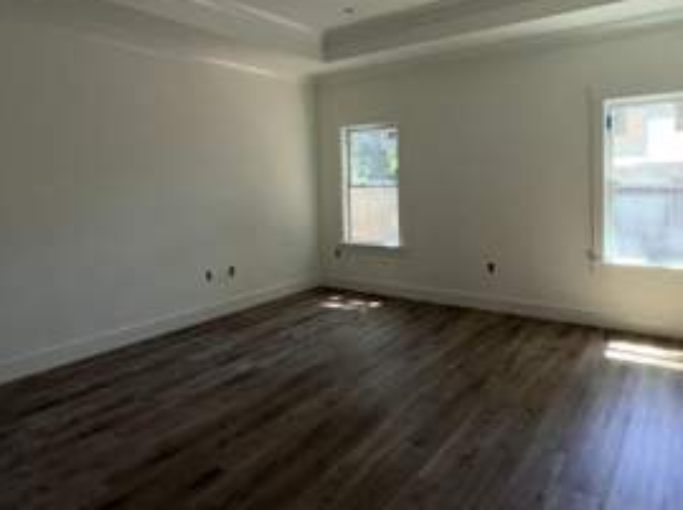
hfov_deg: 69.4
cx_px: 317
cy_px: 194
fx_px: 493
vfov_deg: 54.2
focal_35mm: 25
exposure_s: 1/120
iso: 100
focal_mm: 2.22
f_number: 2.2
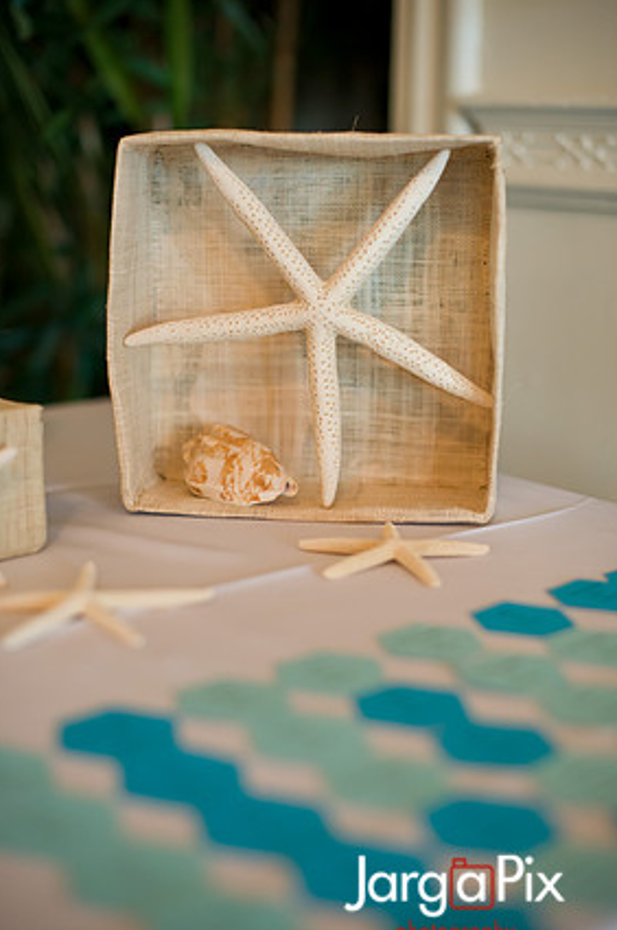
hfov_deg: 25.4
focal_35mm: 53
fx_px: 1367
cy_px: 479
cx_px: 312
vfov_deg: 37.6
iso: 1600
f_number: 2
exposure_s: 1/125
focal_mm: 50
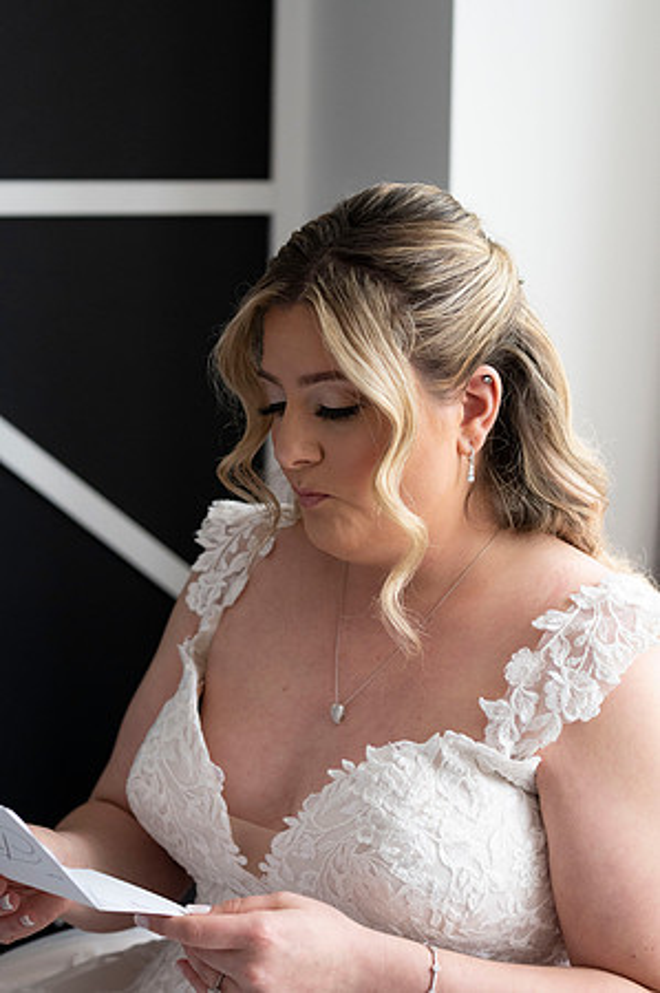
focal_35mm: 85
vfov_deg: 23.9
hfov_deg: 16.0
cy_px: 496
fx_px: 2343
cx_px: 330
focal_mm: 85
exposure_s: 1/2000
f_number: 4
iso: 4000
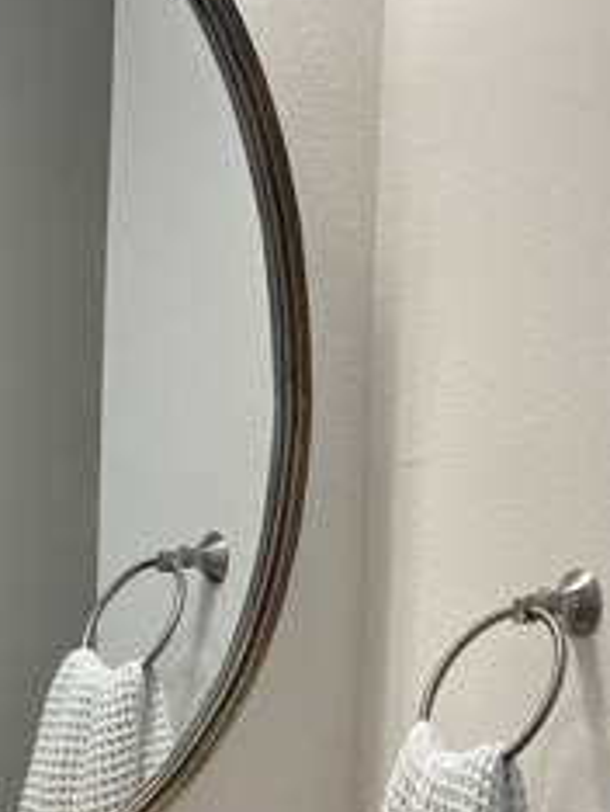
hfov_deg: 20.5
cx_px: 496
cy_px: 777
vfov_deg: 26.2
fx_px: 1665
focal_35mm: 71
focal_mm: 4.25
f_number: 1.8
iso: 80
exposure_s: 1/120
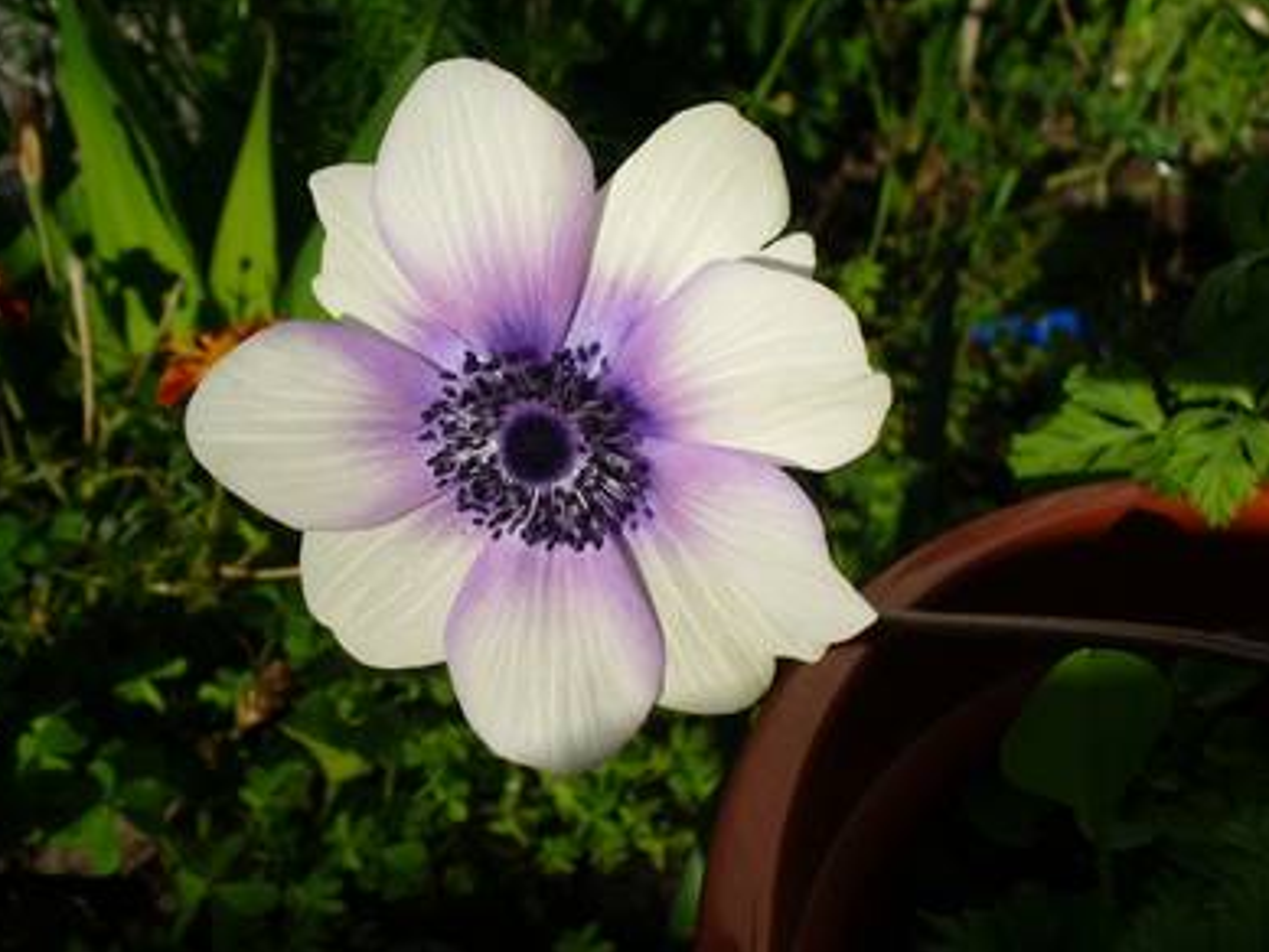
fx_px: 1393
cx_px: 630
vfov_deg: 37.7
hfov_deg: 49.0
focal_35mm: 38
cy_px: 476
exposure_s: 1/500
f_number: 5.6
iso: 80
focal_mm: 6.1
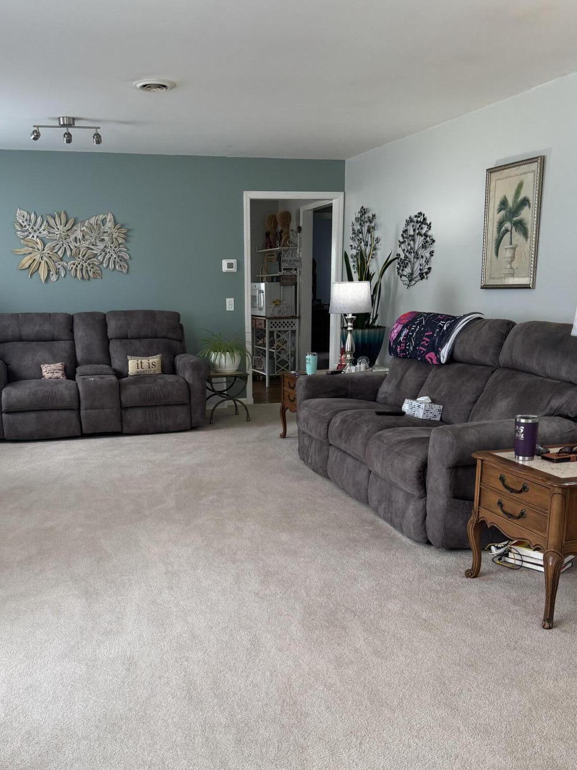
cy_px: 448
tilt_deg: -12.8
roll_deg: +1.2
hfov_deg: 43.9
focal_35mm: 32
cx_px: 232
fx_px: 711
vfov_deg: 56.5
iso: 125
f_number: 1.78
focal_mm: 6.76
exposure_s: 1/120
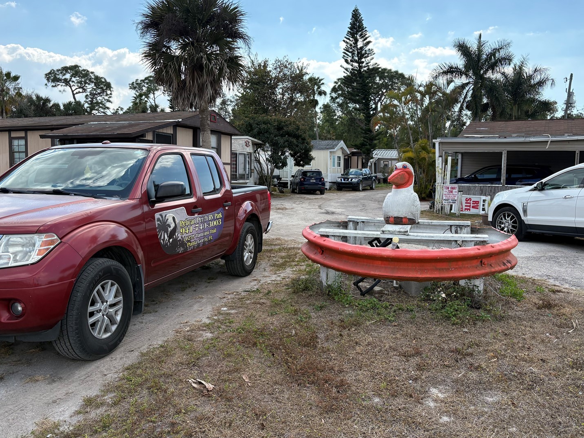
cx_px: 300
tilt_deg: -4.3
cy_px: 208
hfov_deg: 61.6
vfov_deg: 48.2
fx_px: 489
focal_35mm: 29
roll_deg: -0.8
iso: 64
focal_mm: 5.96
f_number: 1.6
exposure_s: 1/2747
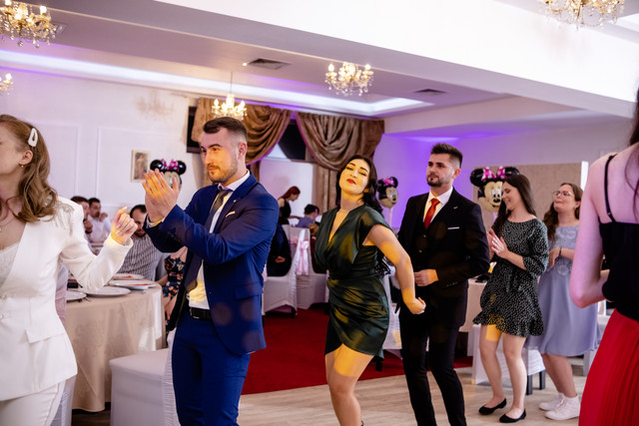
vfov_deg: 37.9
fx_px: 621
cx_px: 320
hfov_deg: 54.4
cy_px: 213
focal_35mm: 35
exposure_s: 1/200
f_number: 2.2
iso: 800
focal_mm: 23
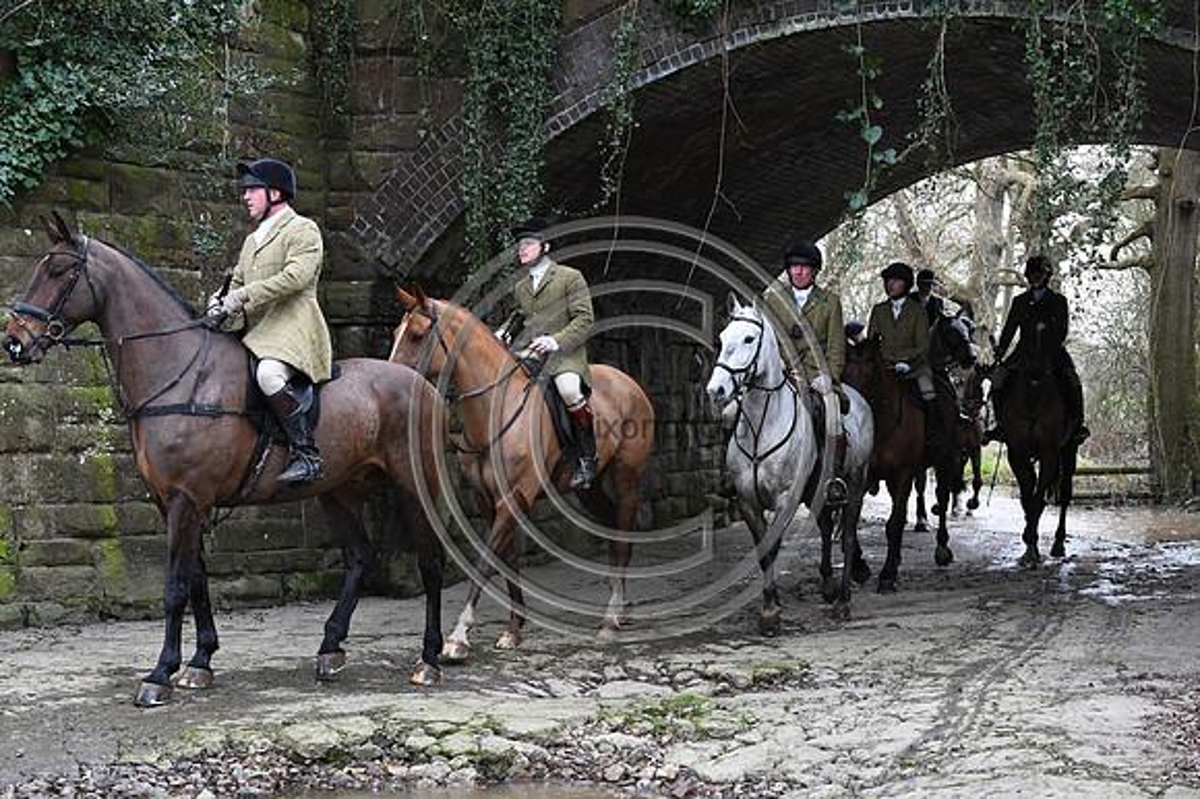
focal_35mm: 70
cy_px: 400
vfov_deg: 19.4
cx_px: 600
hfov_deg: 28.9
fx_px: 2332
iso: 5000
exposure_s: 1/1250
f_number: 5.6
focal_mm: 70
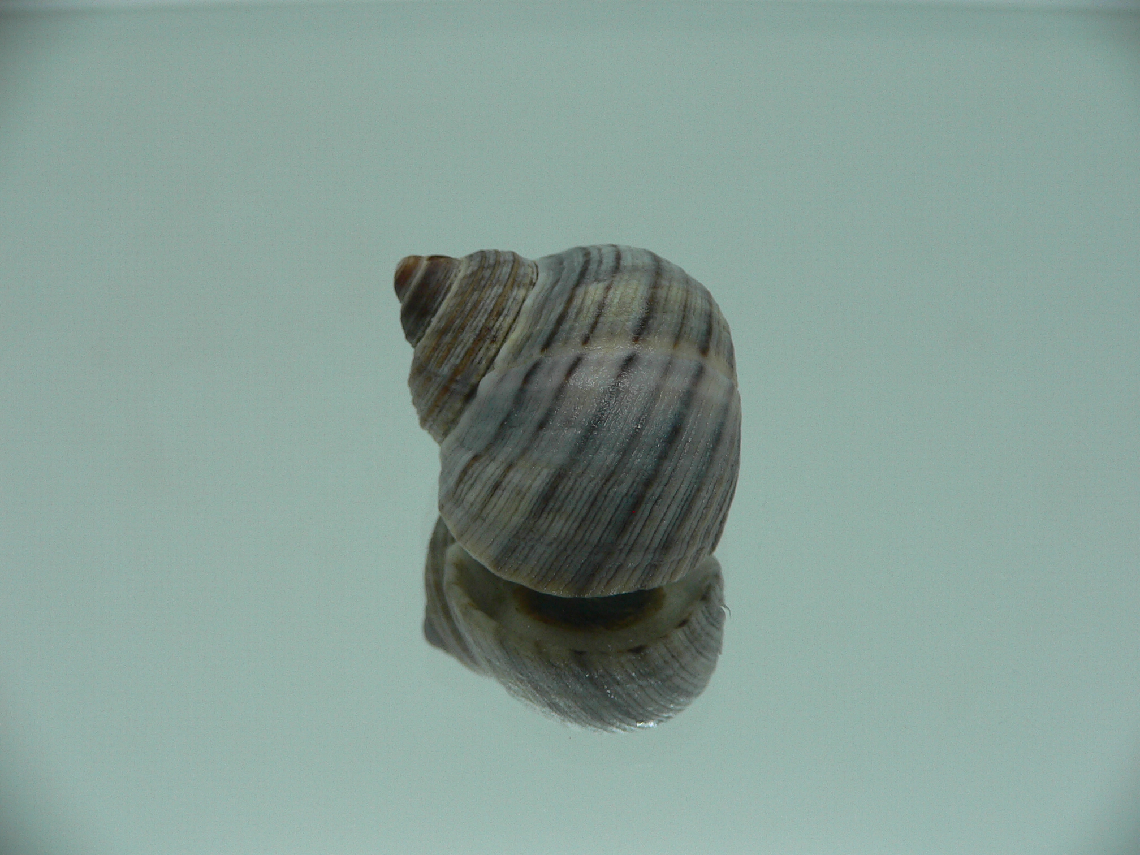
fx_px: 1153
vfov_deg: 40.7
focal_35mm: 35
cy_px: 428
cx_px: 570
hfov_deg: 52.6
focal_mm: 4.6
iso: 80
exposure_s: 1/60
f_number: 2.8
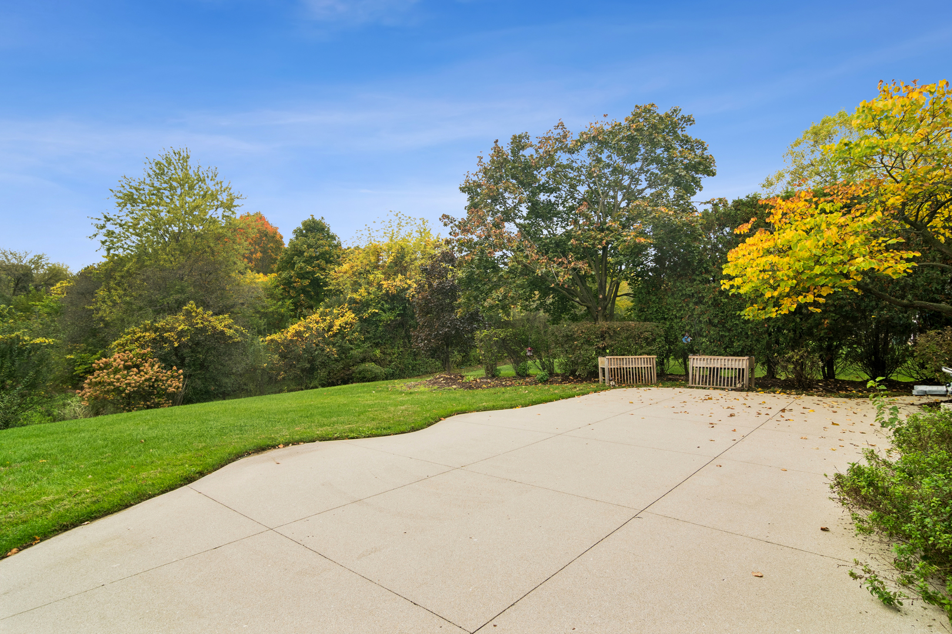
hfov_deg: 90.0
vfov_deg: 67.4
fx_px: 476
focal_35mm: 18
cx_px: 476
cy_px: 317
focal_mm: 12
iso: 200
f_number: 8
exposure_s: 1/50
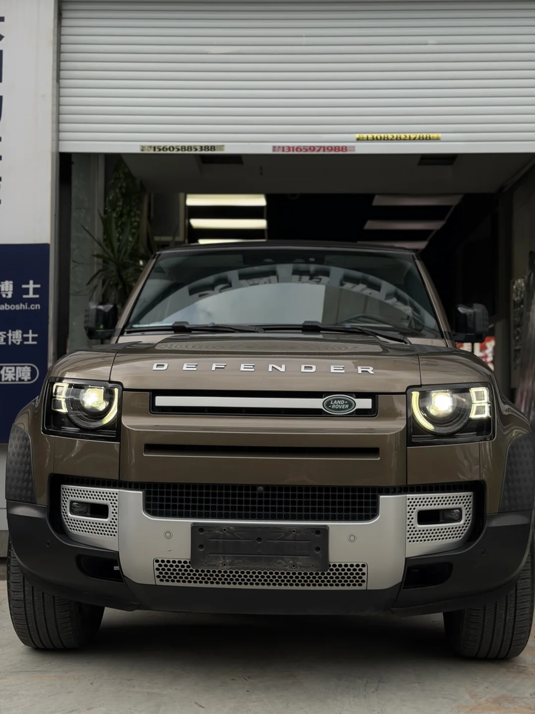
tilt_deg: +4.0
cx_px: 268
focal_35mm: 48
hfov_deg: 30.3
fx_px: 989
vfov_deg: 39.7
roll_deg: -0.7
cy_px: 357
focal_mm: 6.76
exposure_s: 1/499
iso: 100
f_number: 1.78
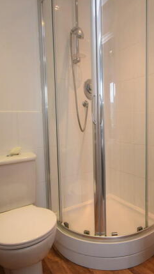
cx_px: 103
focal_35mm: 24
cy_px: 136
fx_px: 174
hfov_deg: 46.9
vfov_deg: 76.3
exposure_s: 1/100
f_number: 5
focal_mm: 10
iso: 800
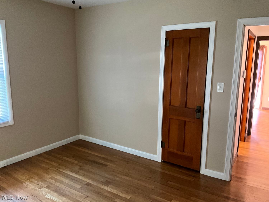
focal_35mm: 29
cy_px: 101
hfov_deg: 61.7
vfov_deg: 48.2
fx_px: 225
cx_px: 134
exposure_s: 1/30
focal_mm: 3
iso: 500
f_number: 1.8
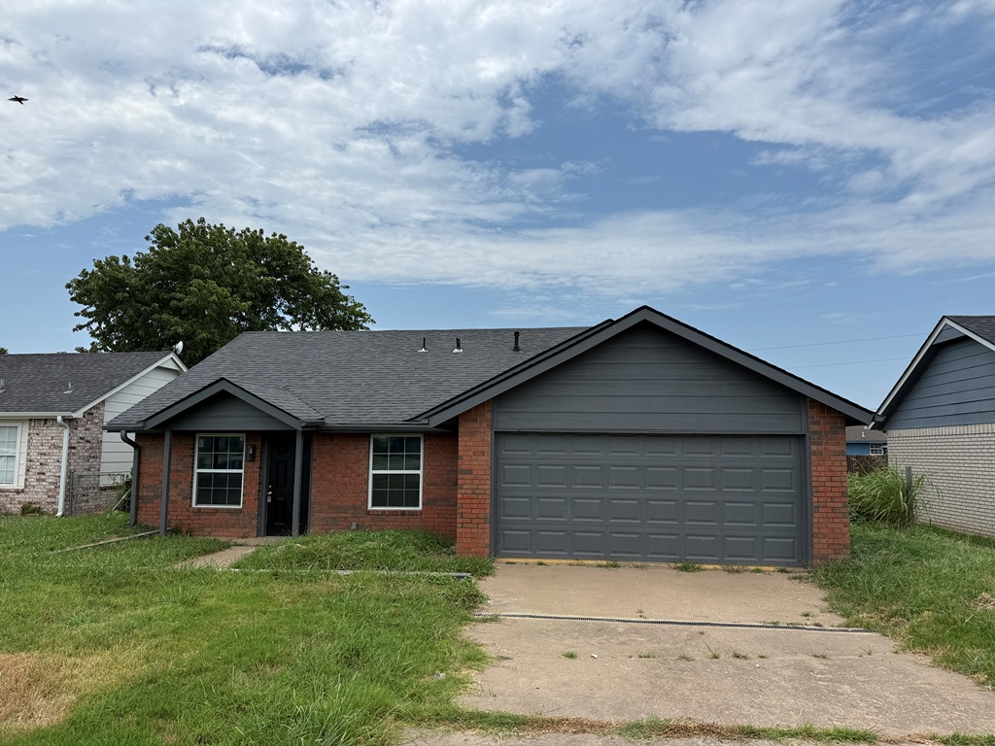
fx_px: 690
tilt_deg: +4.6
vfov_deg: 56.8
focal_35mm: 24
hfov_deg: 71.6
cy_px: 373
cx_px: 498
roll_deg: -1.1
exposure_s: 1/8130
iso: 80
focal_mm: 6.76
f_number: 1.78
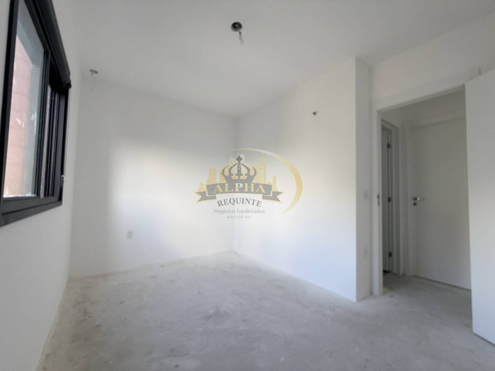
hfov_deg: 102.1
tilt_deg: +3.0
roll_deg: -1.3
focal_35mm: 14
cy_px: 186
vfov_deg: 85.7
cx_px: 248
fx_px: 200
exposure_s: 1/121
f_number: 2.2
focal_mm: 2.22
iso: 100
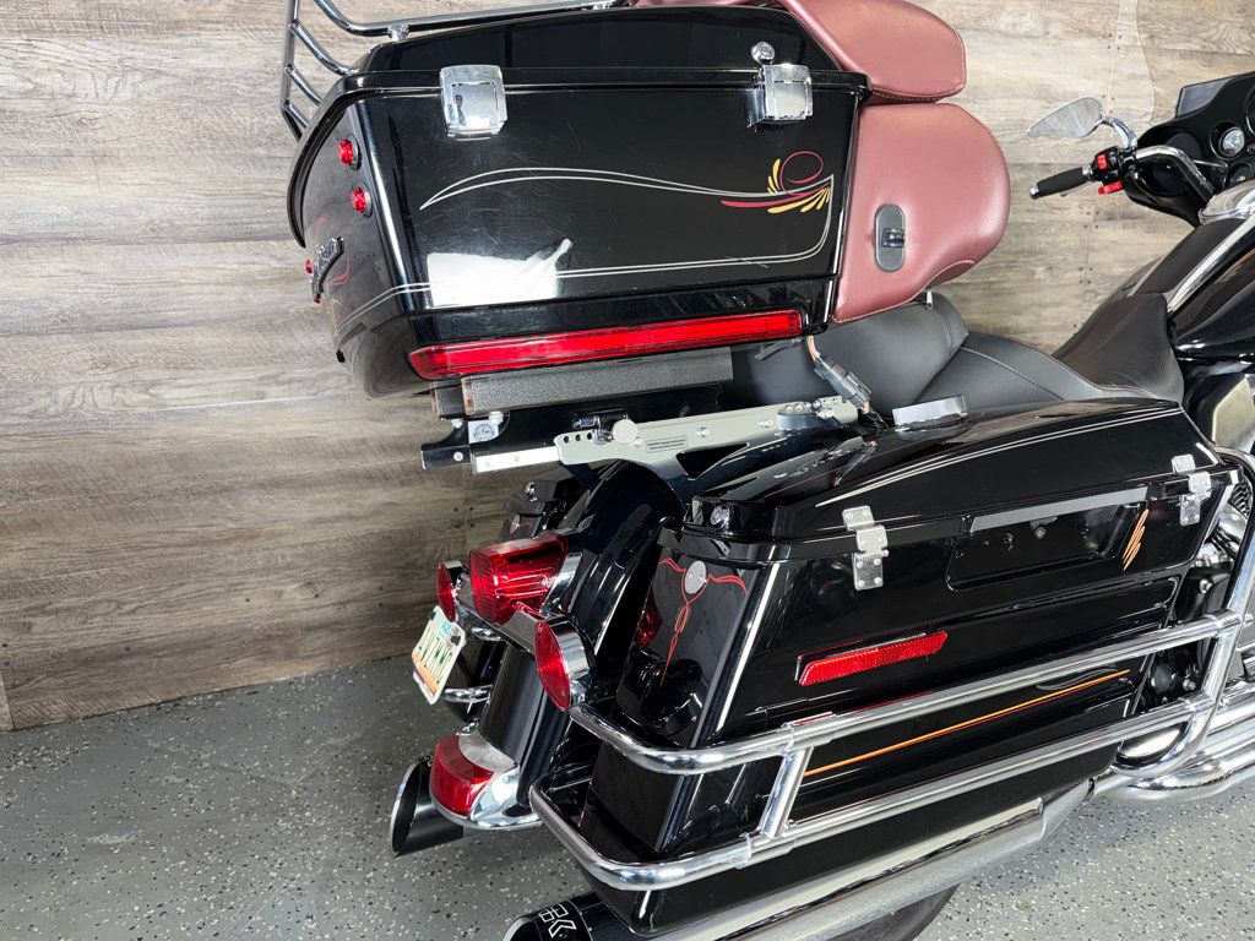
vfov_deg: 56.8
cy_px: 470
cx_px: 628
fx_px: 870
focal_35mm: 24
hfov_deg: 71.6
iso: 80
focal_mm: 6.76
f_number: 1.78
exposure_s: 1/16
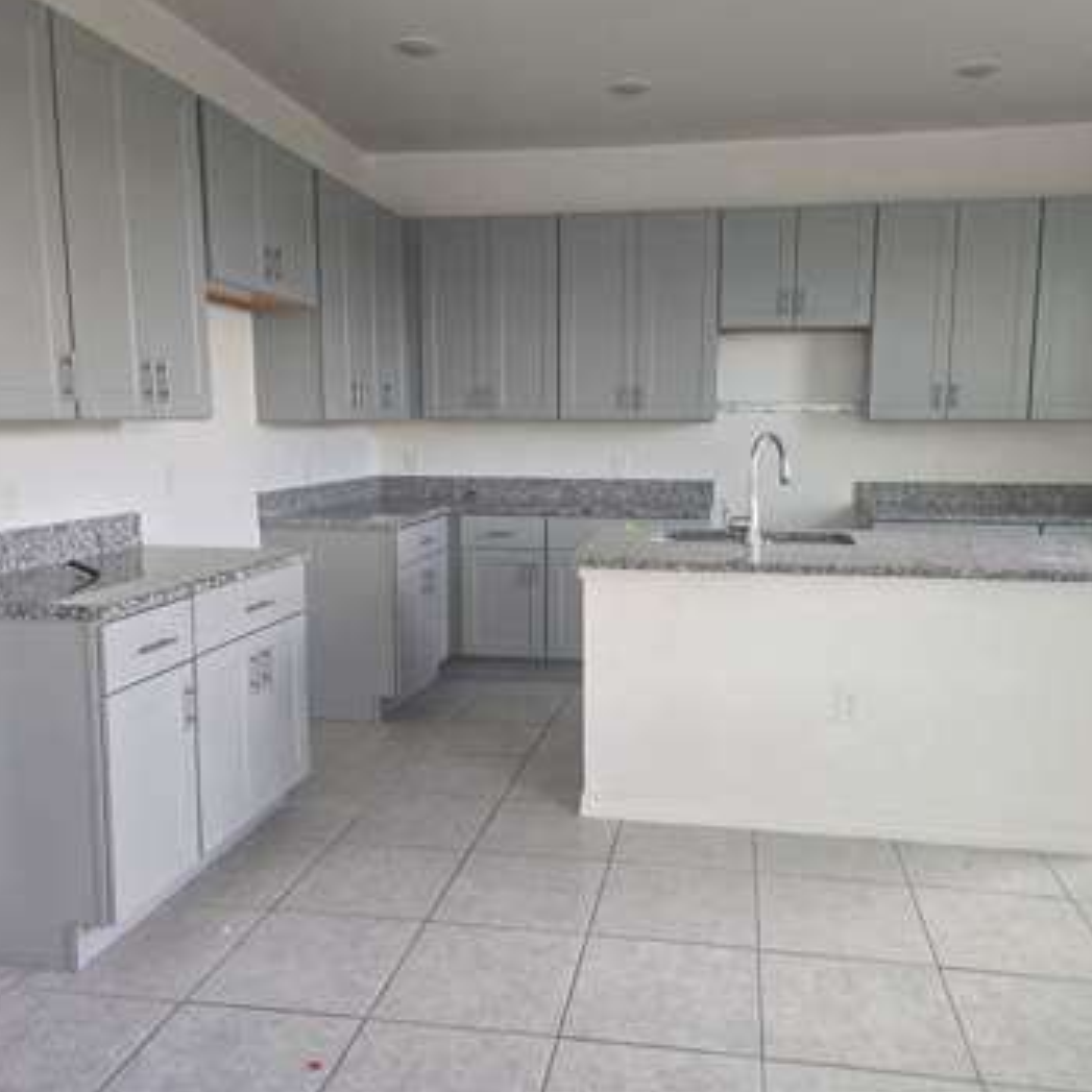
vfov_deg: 57.3
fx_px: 999
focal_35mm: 28
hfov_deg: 57.3
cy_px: 532
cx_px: 576
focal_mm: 5.4
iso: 400
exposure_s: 1/120
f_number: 1.8
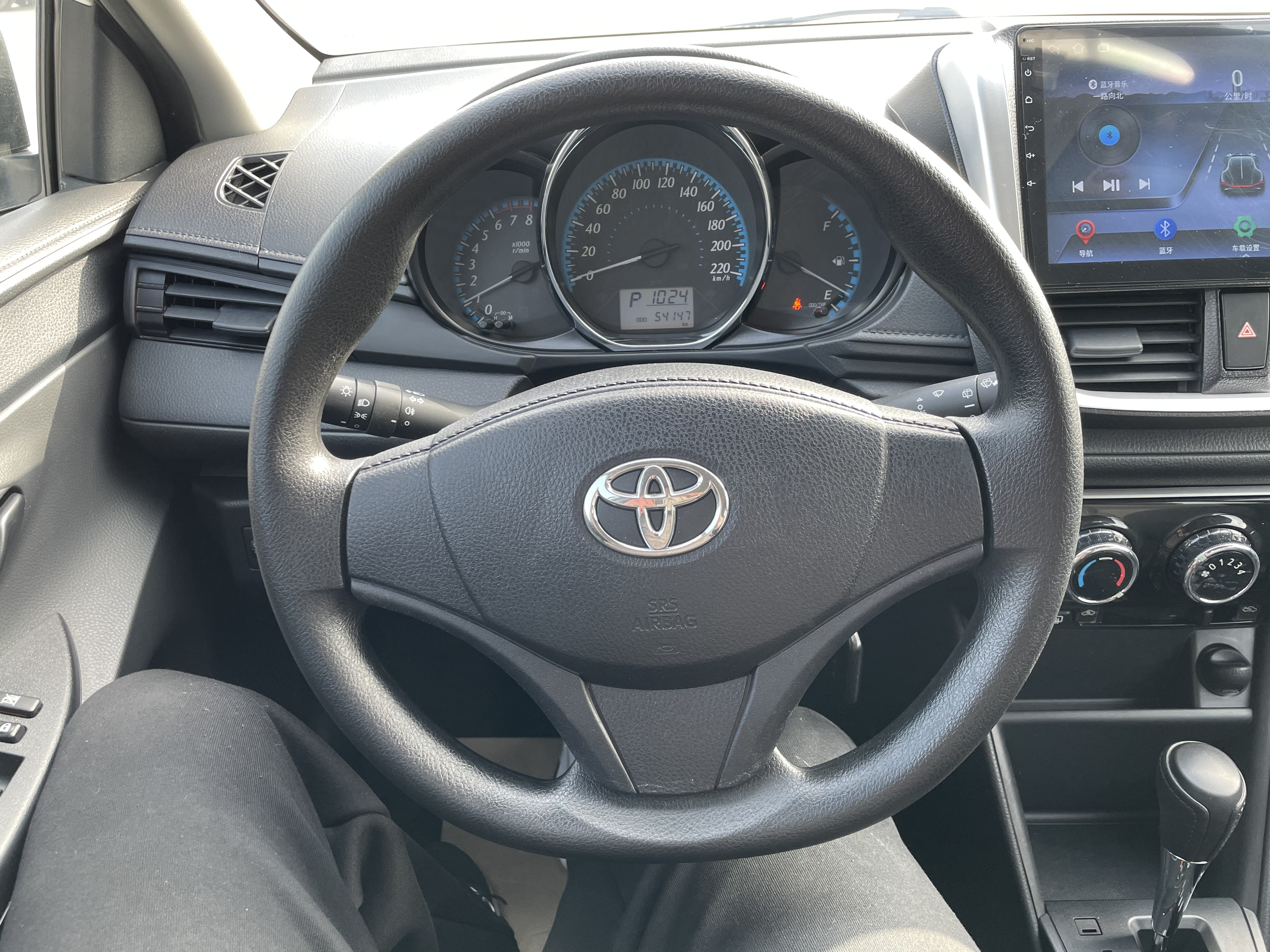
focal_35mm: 26
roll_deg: +1.7
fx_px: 954
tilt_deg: -29.3
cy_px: 476
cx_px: 635
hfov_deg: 67.3
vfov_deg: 53.1
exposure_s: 1/121
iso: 125
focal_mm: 4.2
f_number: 1.6
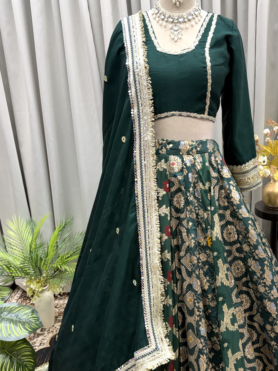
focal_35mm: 36
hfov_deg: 39.4
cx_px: 174
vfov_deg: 51.1
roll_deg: +2.4
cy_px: 216
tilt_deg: -23.1
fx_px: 385
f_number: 1.78
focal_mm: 6.76
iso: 160
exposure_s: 1/100
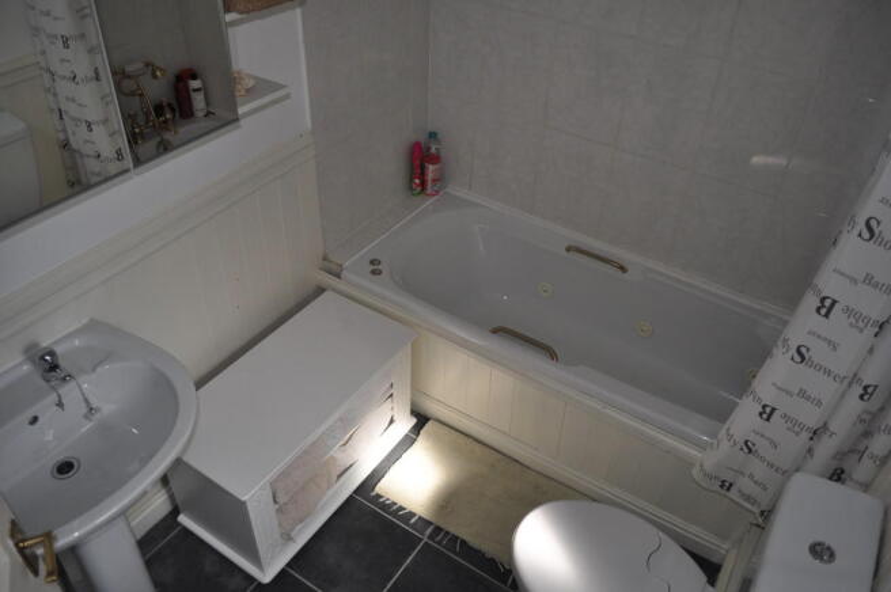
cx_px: 446
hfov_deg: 67.4
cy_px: 296
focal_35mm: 27
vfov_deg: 47.8
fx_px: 668
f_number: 3.5
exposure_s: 1/200
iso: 220
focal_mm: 18
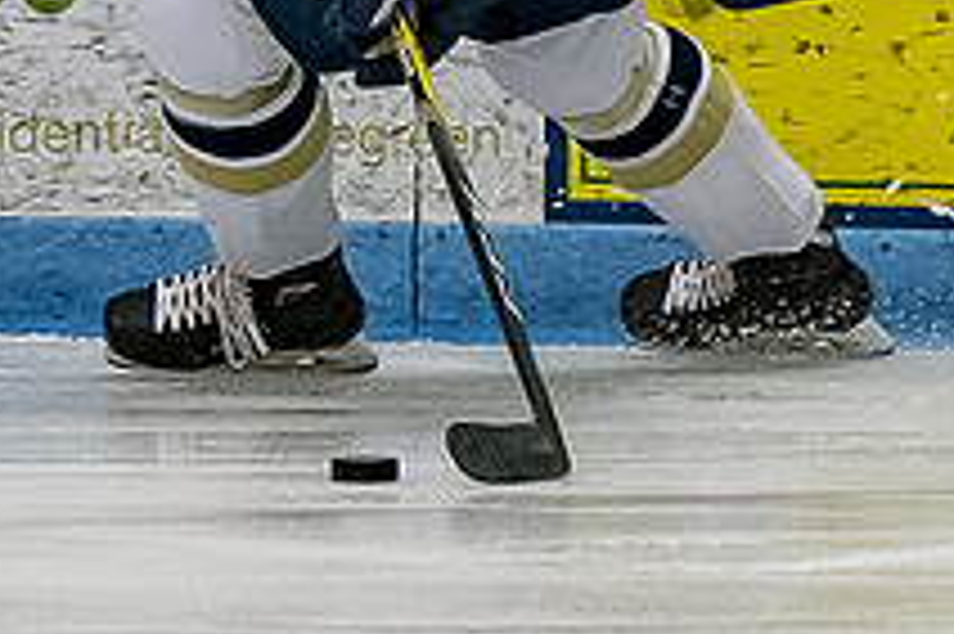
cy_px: -110
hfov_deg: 1.3
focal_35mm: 1530
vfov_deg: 0.9
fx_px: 40512
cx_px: 389
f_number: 4
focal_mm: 170
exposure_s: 1/800
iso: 2000
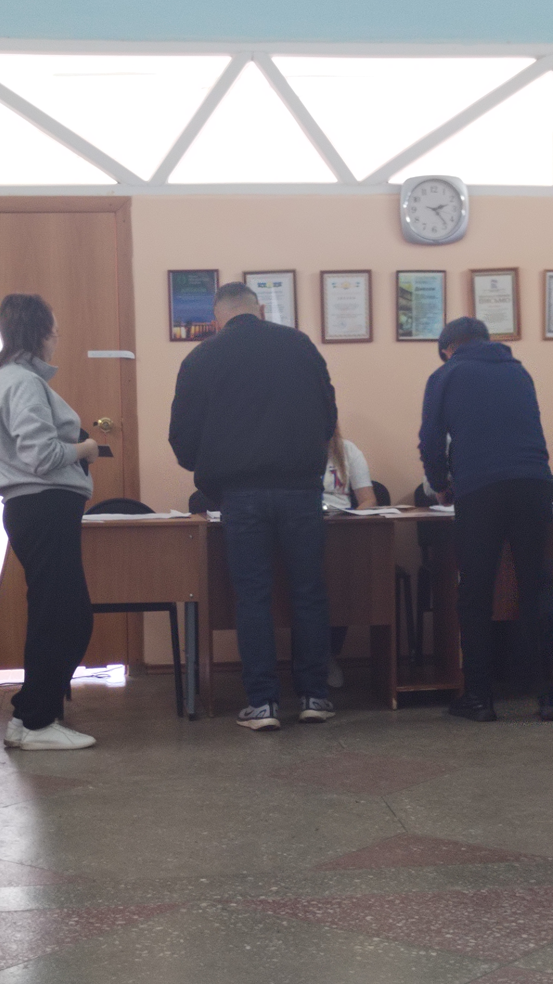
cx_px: 313
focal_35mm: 71
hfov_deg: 17.0
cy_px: 491
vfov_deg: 29.7
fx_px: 1851
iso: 237
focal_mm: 4.75
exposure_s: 1/30
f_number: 1.8
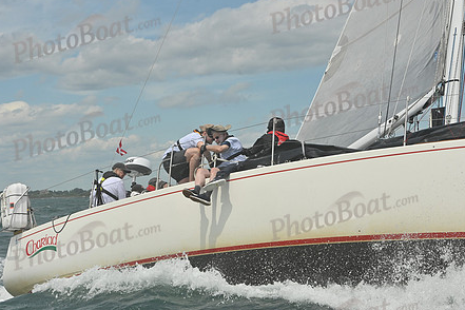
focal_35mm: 92
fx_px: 1188
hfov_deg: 22.1
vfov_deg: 14.9
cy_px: 173
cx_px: 216
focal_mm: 70
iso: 320
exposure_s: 1/1250
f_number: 13
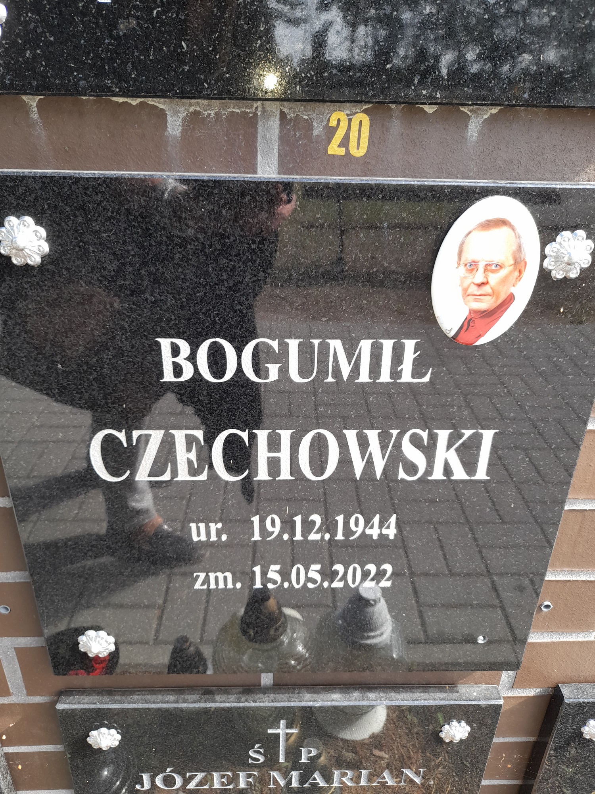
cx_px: 298
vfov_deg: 69.4
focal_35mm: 25
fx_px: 573
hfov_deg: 54.9
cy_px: 397
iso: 32
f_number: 2
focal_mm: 4.6
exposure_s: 1/100
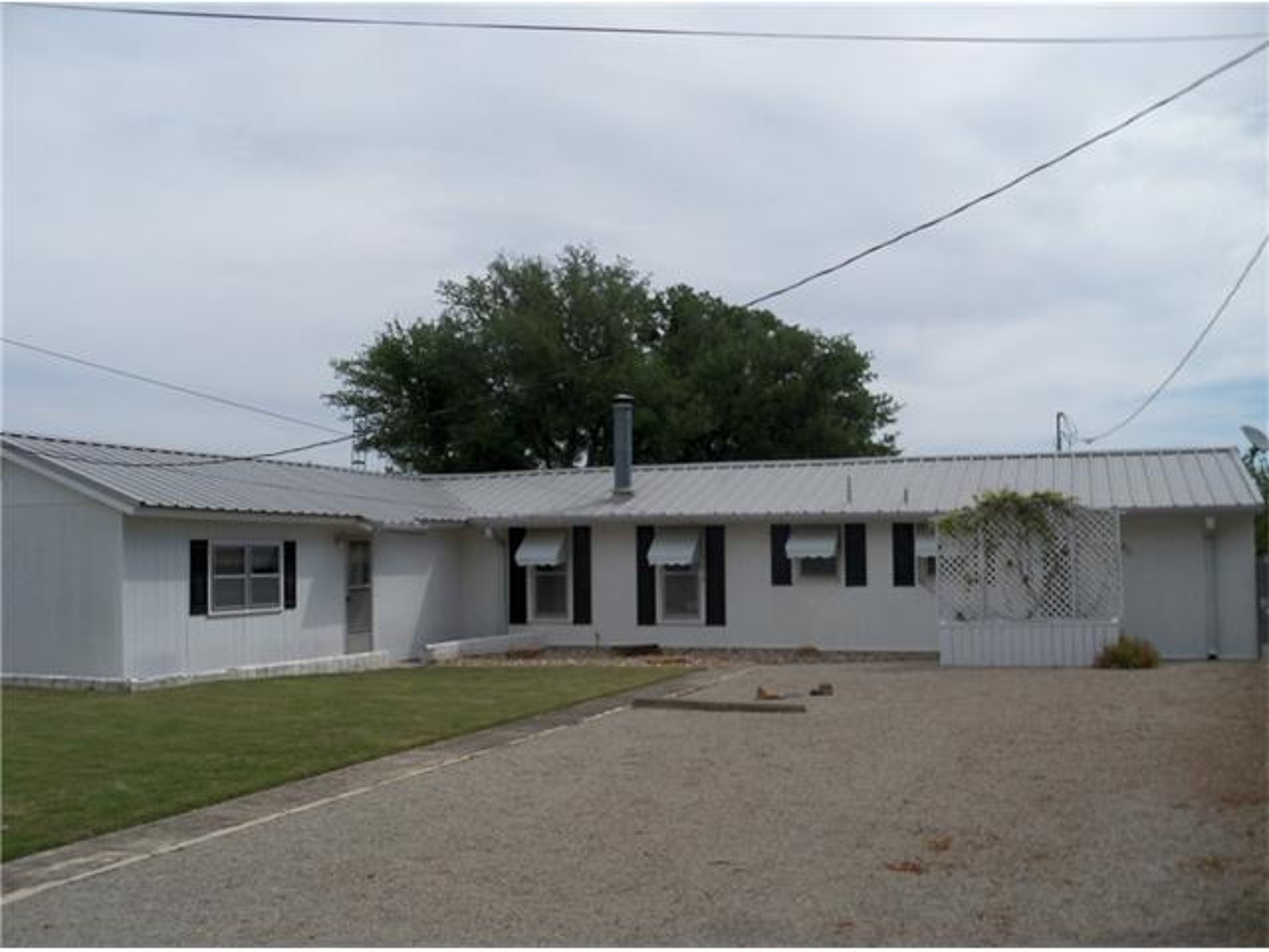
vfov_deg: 40.7
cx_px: 634
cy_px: 476
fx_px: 1283
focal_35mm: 35
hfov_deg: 52.6
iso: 80
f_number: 3.5
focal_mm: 6.2
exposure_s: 1/1250
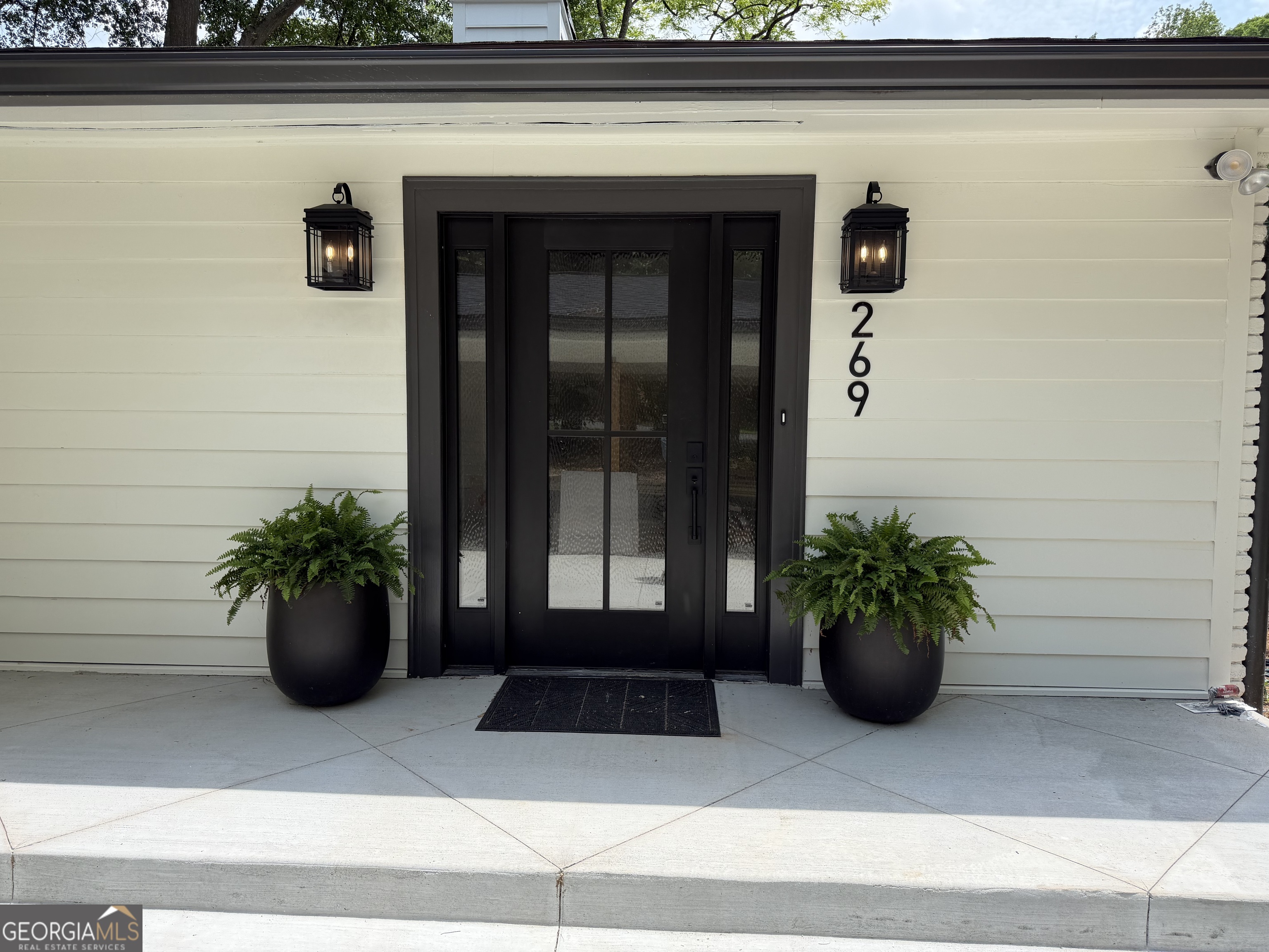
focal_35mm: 24
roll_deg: +0.1
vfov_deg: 56.8
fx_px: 880
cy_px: 476
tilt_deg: -2.8
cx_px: 634
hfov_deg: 71.6
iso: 80
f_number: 1.78
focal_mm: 6.76
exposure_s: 1/2299
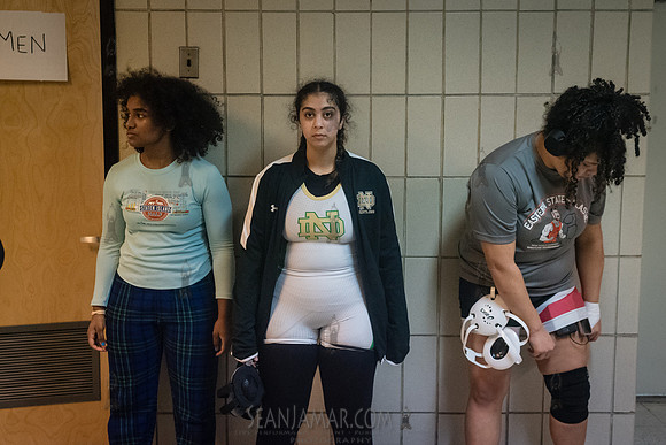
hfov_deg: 44.8
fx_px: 807
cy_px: 187
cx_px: 311
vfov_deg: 30.7
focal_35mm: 44
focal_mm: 35
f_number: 4
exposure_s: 1/200
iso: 8000
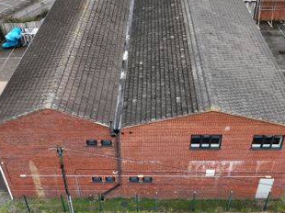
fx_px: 255
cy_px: 89
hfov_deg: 58.3
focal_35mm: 31
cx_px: 151
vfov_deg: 45.2
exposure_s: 1/160
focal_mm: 12.29
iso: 200
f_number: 2.8
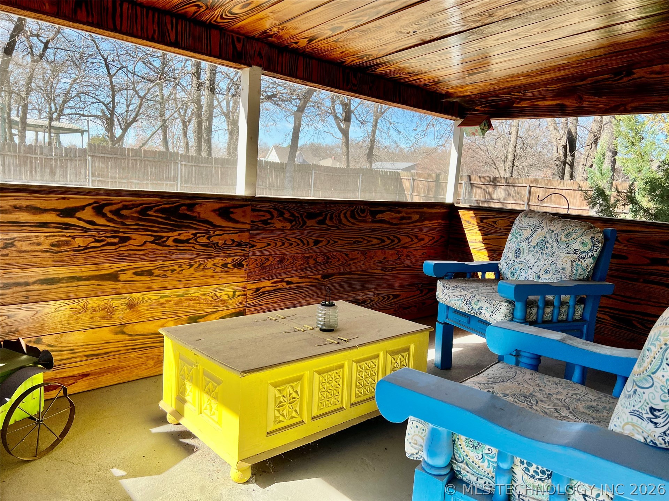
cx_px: 334
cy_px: 250
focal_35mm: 26
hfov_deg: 67.3
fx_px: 502
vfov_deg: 53.1
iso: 50
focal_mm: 5.7
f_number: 1.5
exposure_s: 1/452
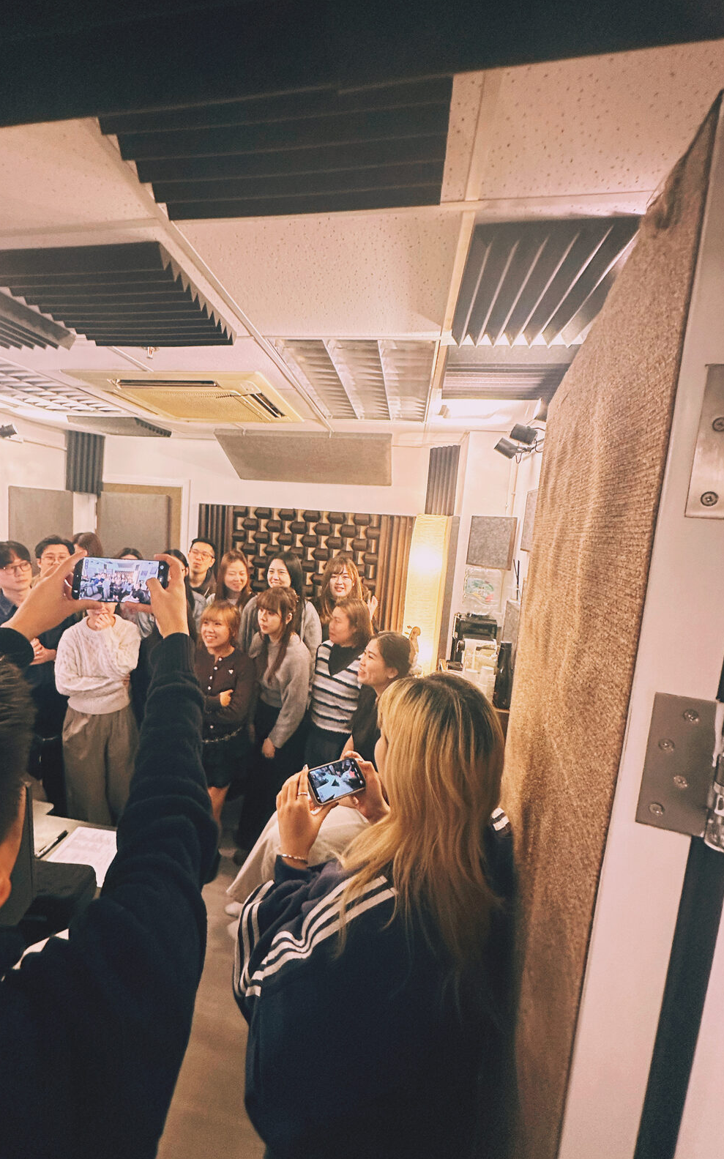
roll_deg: -4.6
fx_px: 474
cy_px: 578
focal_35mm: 15
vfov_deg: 101.5
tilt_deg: -8.8
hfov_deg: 74.5
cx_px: 318
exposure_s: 1/50
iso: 500
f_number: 2.2
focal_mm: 2.22
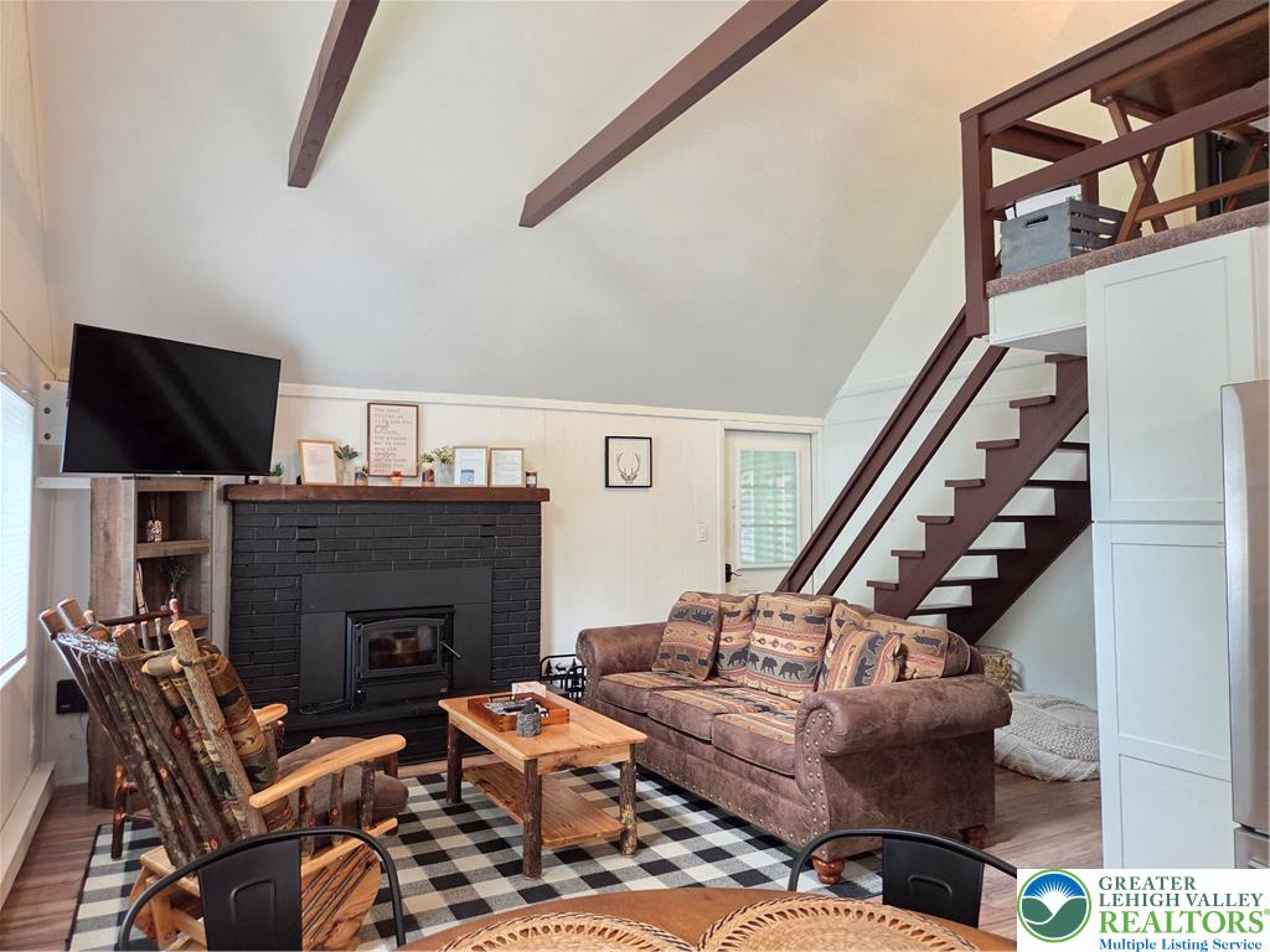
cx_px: 635
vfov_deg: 58.9
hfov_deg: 73.9
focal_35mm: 23
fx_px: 844
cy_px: 476
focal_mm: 5.4
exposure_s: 1/120
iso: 1000
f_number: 1.8
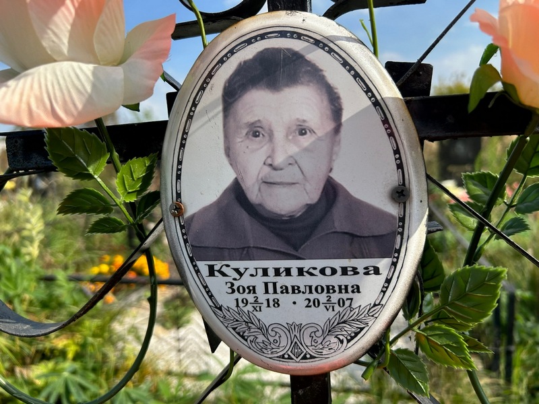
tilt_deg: -9.2
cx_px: 270
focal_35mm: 26
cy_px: 202
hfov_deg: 67.3
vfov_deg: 53.1
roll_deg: +1.6
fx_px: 405
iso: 50
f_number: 1.5
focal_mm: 5.7
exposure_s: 1/2632
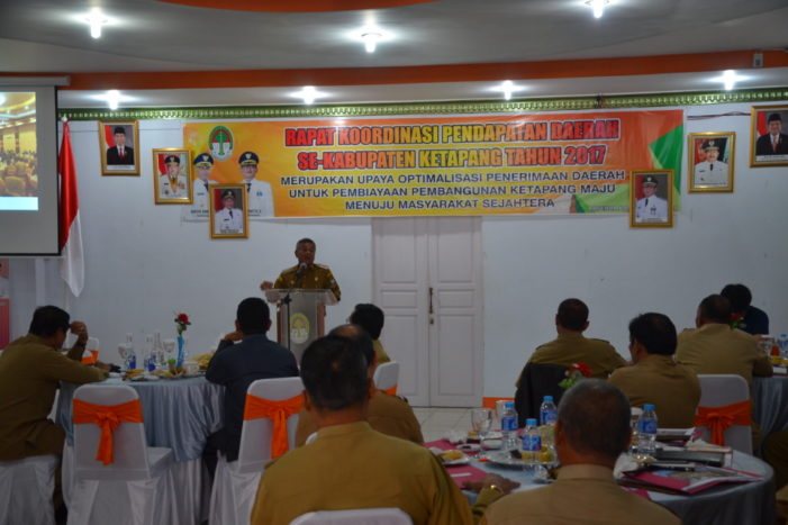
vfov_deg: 26.5
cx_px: 394
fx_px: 1116
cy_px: 262
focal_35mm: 51
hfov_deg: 38.9
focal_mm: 34
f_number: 4.2
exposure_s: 1/60
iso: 560
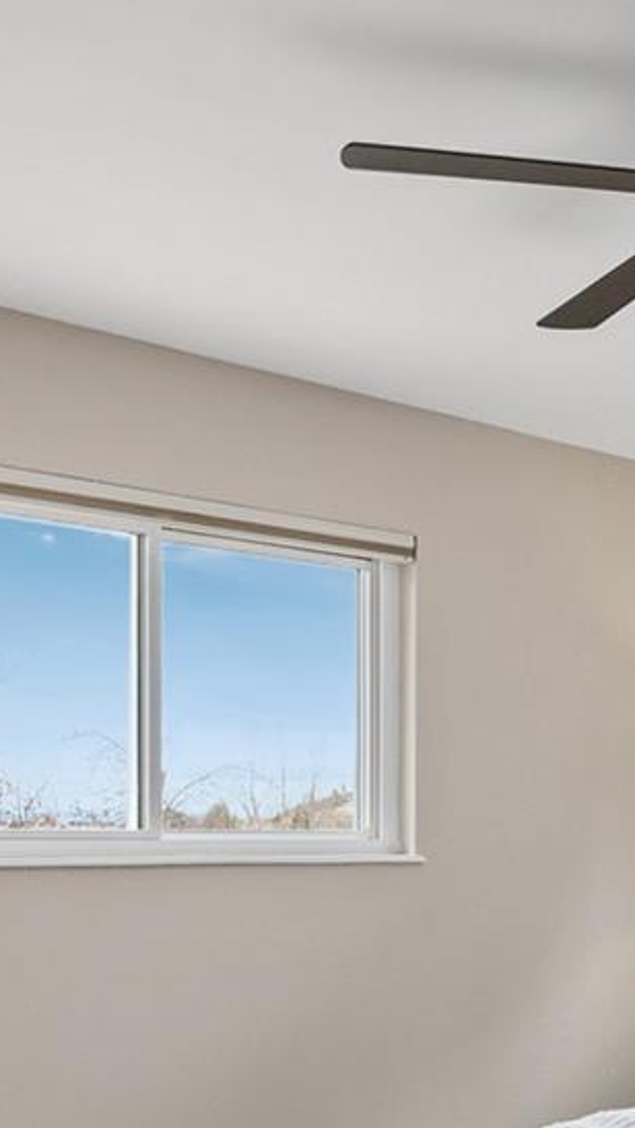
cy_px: 843
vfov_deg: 40.9
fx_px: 1466
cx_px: 619
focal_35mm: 49
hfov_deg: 23.5
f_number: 8
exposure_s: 1/10
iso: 800
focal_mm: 16
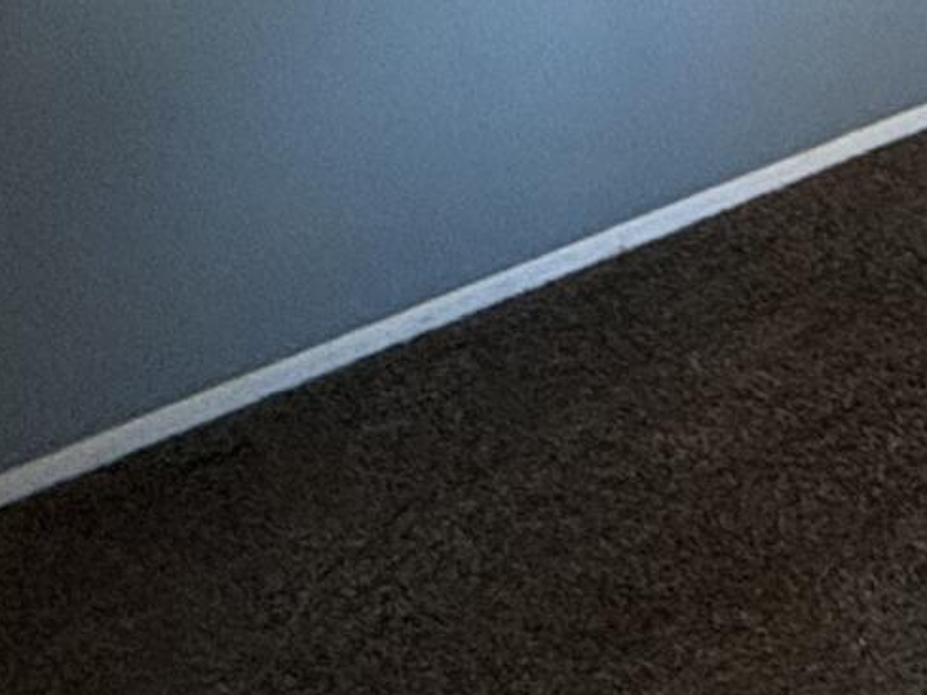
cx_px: 1989
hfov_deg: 16.1
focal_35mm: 86
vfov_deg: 13.6
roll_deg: +0.7
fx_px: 2303
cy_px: -845
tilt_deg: -3.0
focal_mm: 2.22
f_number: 2.2
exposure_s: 1/86
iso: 320
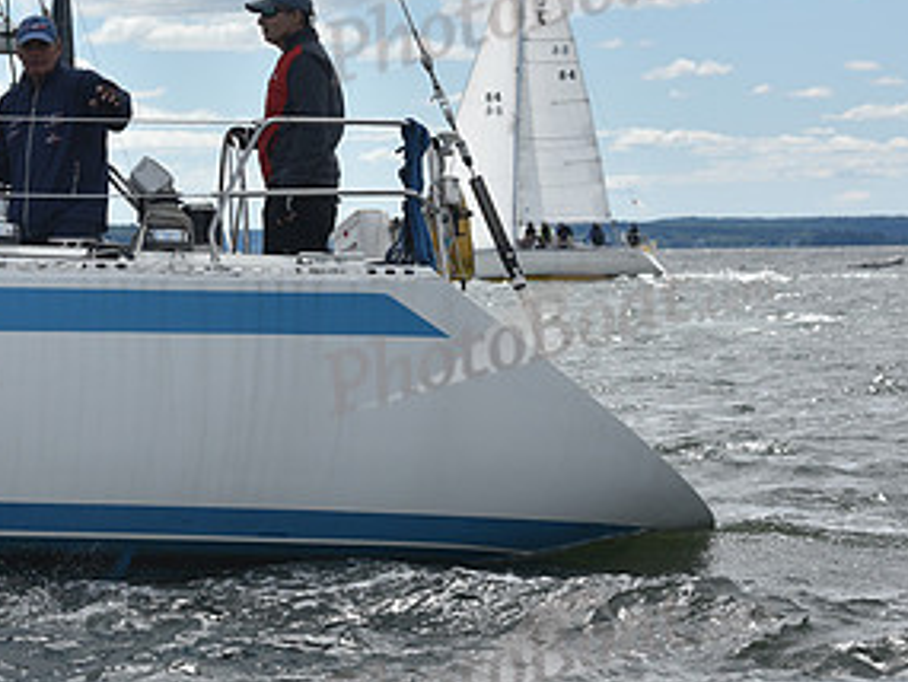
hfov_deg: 10.6
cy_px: 212
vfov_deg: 8.0
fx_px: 4881
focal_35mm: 186
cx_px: 162
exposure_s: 1/800
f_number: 10
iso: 250
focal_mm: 95
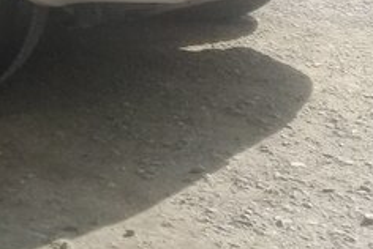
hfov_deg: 20.9
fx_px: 934
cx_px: -87
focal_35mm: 90
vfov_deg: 14.2
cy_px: -125
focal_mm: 3.3
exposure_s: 1/747
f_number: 2.2
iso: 50
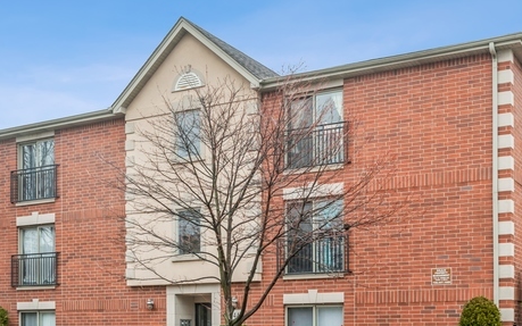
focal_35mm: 54
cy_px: 208
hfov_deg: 37.5
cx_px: 290
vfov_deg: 23.9
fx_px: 768
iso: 200
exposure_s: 1/100
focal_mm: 38
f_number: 8
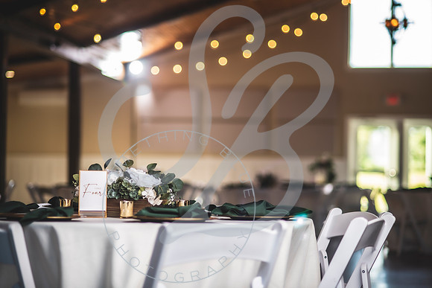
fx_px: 1035
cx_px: 218
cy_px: 144
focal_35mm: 86
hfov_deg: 23.6
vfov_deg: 15.9
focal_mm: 85
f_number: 1.8
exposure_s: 1/200
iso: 200
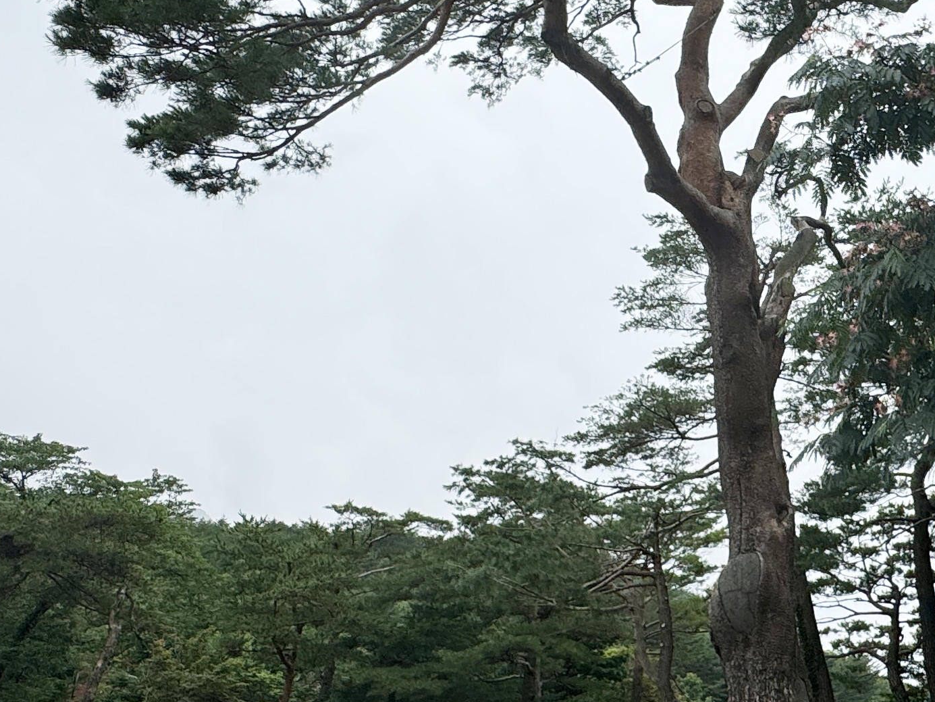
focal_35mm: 32
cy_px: 299
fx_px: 864
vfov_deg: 44.0
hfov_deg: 51.9
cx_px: 793
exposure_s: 1/763
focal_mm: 2.22
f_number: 2.2
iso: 50
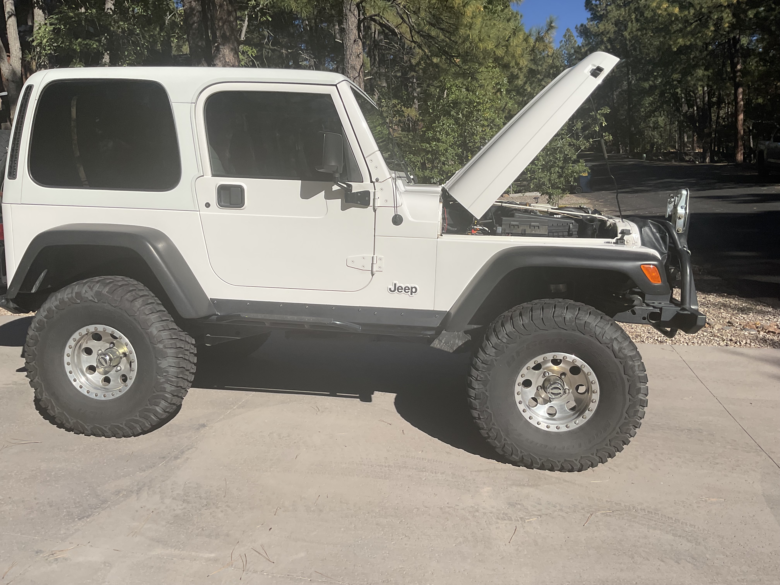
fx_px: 653
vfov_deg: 48.2
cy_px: 292
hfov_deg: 61.7
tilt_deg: -6.1
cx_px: 390
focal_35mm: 29
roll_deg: +4.8
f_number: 1.8
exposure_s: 1/3322
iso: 16
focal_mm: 3
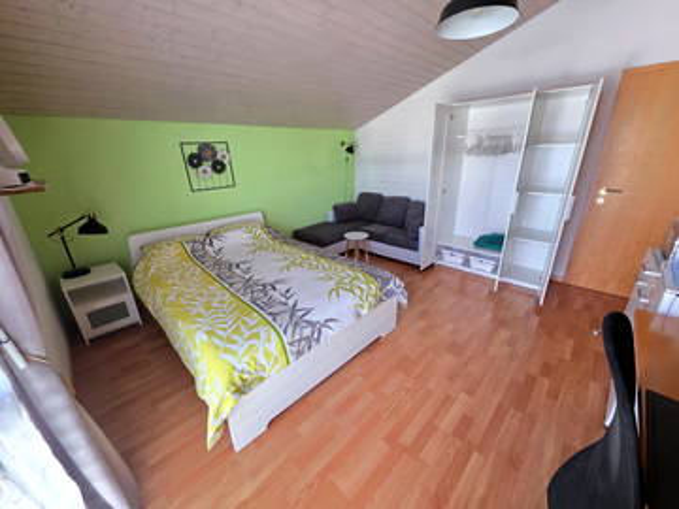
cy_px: 254
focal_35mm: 13
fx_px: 255
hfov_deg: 106.2
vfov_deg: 89.9
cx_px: 340
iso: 500
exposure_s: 1/50
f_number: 1.9
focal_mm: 2.2
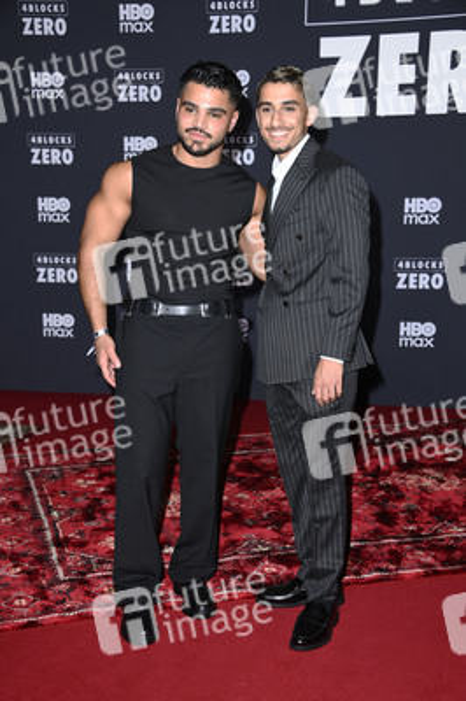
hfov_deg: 25.9
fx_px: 1011
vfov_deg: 38.2
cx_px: 233
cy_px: 350
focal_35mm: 52
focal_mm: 52
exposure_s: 1/250
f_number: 5.6
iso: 1000
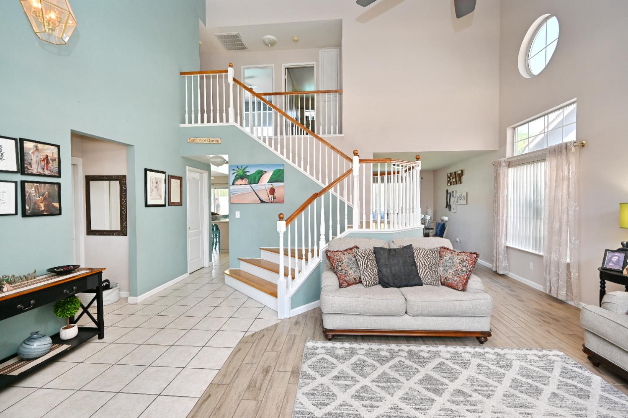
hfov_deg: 98.6
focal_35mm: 16
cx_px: 314
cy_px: 209
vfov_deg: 75.4
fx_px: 270
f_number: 4
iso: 250
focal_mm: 15.5
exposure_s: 1/60
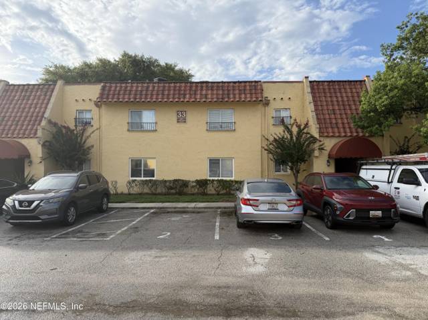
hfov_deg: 71.6
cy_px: 160
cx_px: 214
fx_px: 297
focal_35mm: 24
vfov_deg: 56.8
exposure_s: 1/3584
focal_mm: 6.76
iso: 100
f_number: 1.78
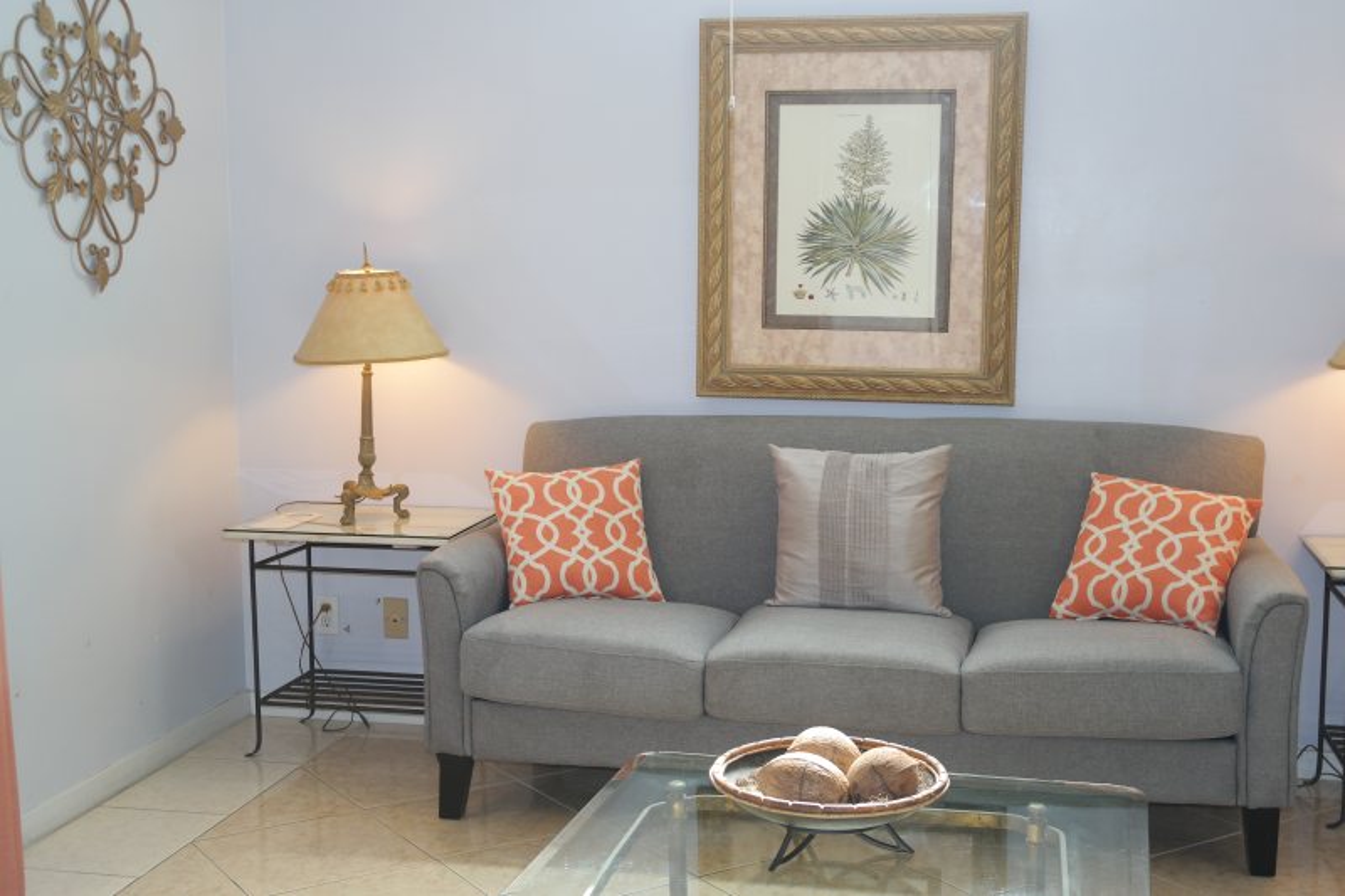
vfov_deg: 29.2
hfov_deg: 42.8
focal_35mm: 46
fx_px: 1718
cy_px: 448
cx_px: 672
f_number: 4.5
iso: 200
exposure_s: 1/50
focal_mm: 30
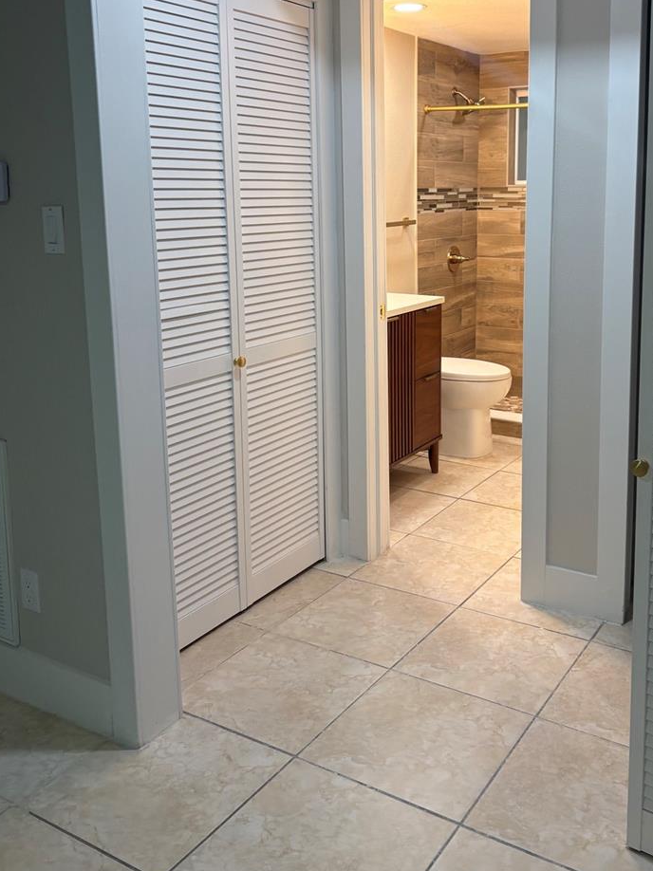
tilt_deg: -8.8
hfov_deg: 41.5
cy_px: 309
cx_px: 403
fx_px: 856
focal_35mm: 34
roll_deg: +1.4
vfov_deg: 53.2
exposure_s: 1/120
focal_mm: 5.96
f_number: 1.6
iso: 100
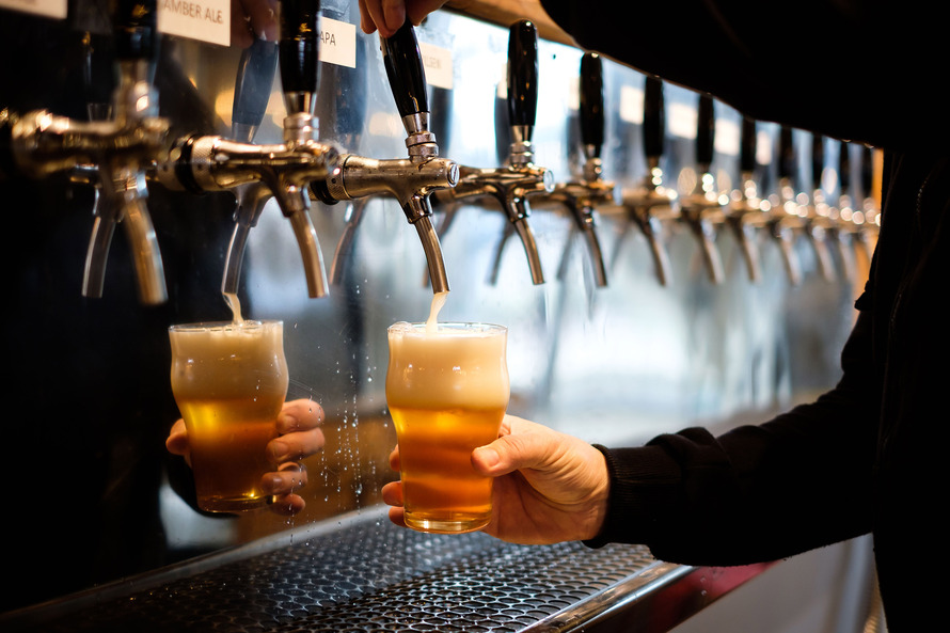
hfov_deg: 37.5
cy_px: 316
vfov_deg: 25.5
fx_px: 1398
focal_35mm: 53
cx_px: 475
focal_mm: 35
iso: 800
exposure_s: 1/125
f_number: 1.4
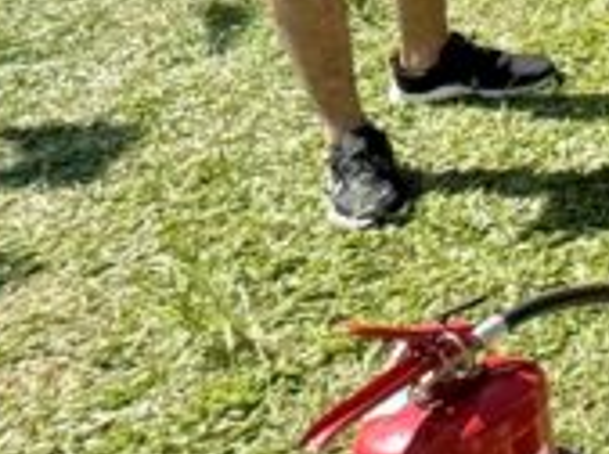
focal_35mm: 85
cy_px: -432
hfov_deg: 14.3
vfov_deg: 14.6
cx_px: 1503
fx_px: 1492
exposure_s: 1/1020
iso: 50
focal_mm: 2.22
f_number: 2.2
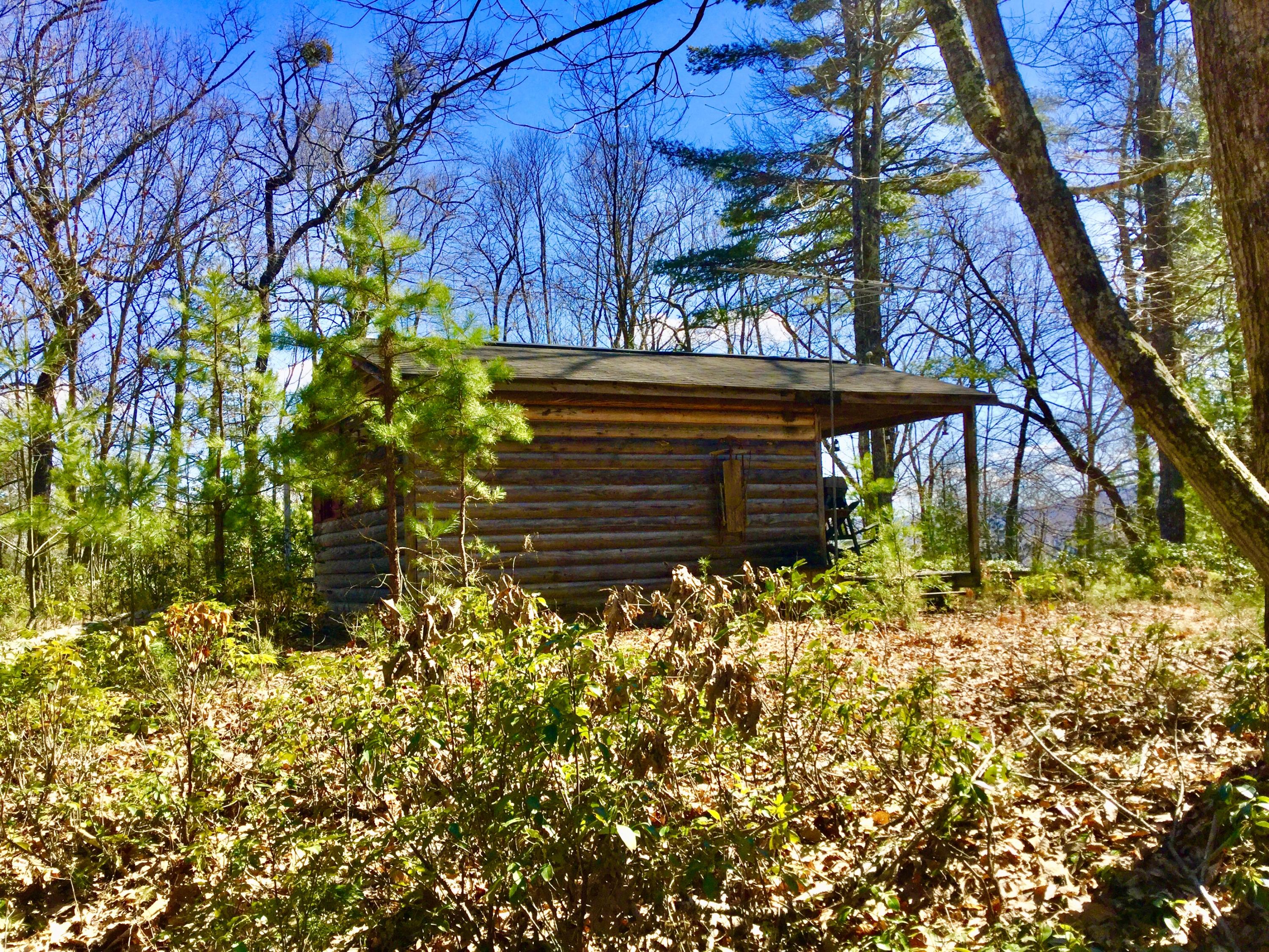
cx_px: 634
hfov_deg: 58.4
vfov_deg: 45.4
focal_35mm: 31
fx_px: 1136
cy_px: 476
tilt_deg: +2.6
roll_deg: +1.8
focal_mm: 3.3
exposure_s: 1/815
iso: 25
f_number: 2.4
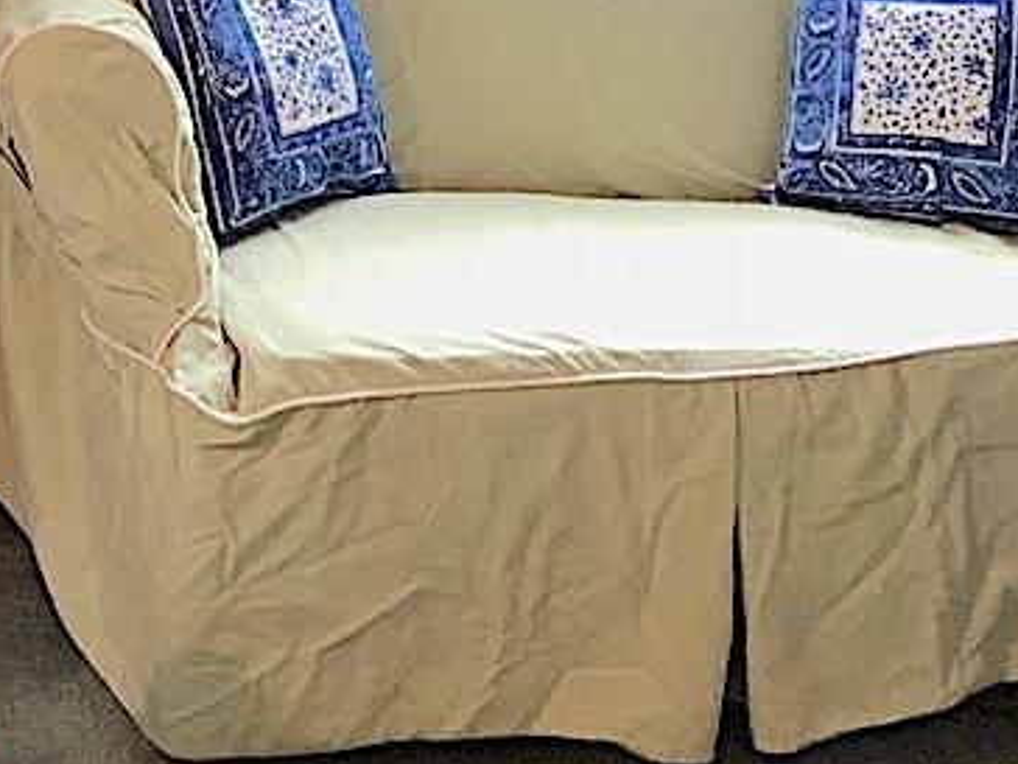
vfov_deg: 13.8
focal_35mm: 102
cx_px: -210
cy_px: -302
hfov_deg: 18.3
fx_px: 3000
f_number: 1.8
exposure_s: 1/15
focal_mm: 3.99
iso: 80
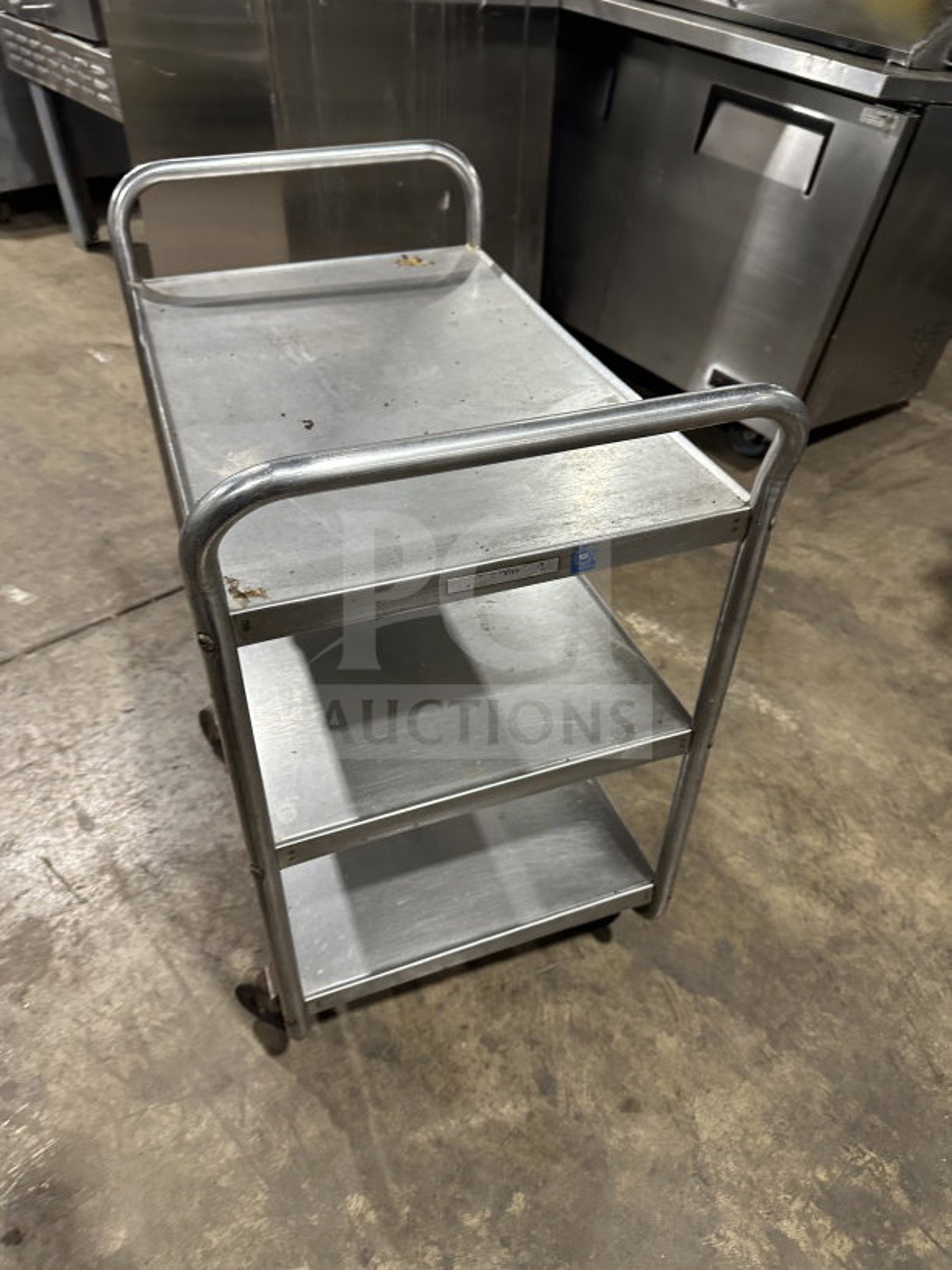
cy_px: 635
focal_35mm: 24
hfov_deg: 56.8
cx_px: 476
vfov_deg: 71.6
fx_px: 880
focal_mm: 6.86
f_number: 1.78
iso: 250
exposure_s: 1/60
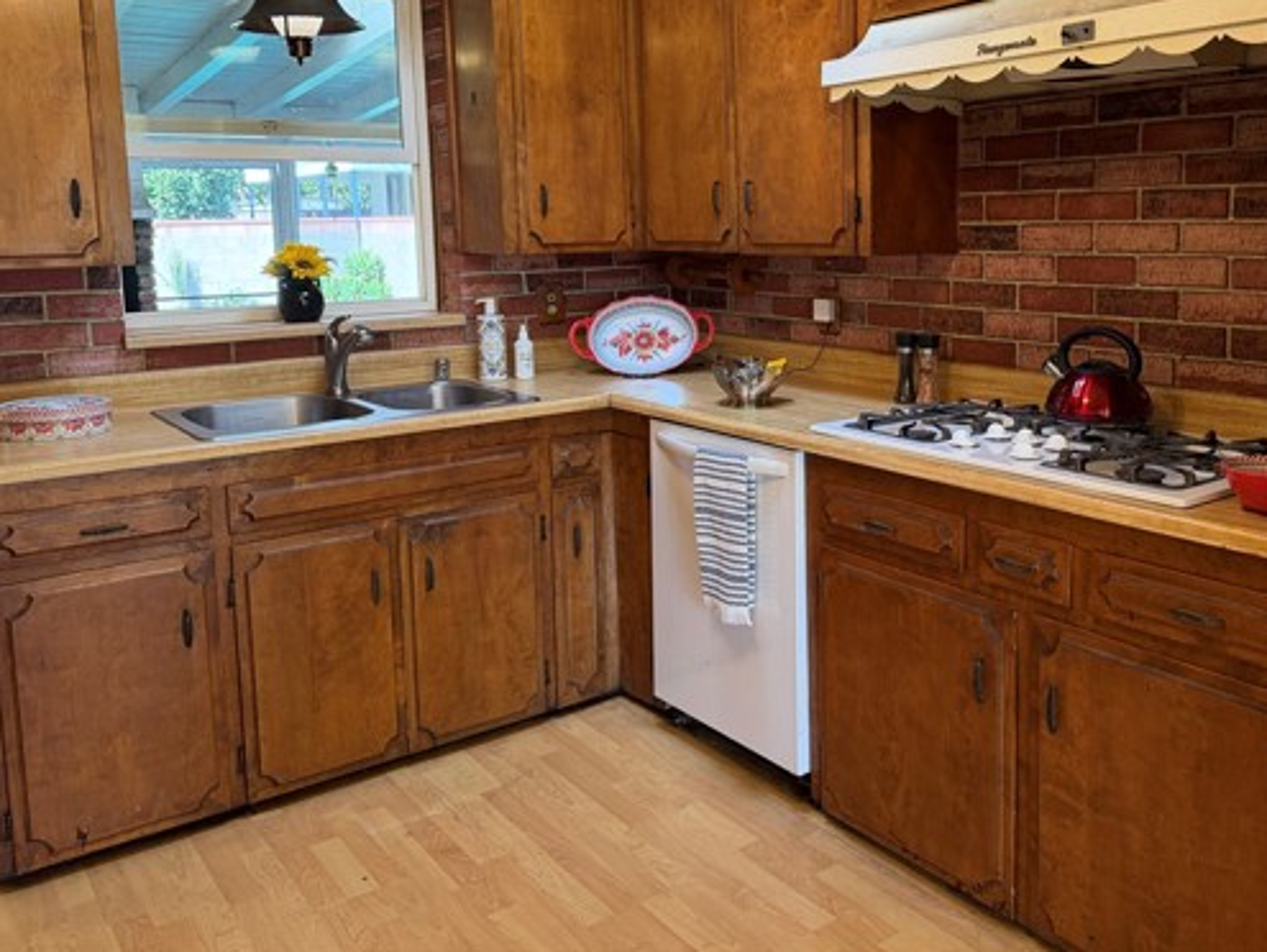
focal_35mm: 31
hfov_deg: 57.7
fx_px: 1135
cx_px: 776
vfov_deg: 45.0
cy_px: 343
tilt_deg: -6.4
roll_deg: +1.3
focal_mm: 6.76
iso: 320
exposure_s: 1/120
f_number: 1.78
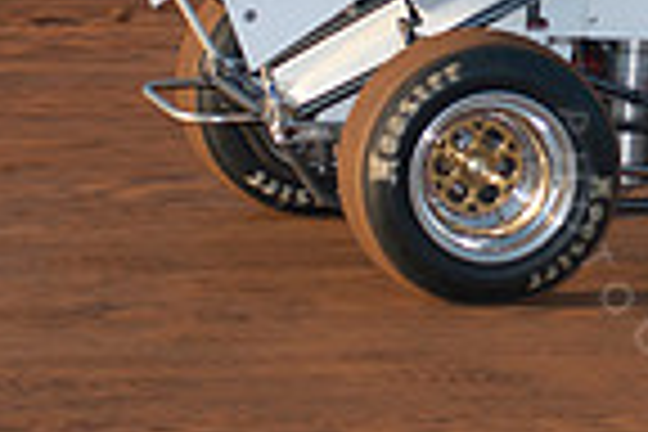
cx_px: 824
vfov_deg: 2.8
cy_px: -270
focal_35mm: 485
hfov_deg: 4.2
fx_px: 8729
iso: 200
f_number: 4.5
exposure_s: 1/400
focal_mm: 80
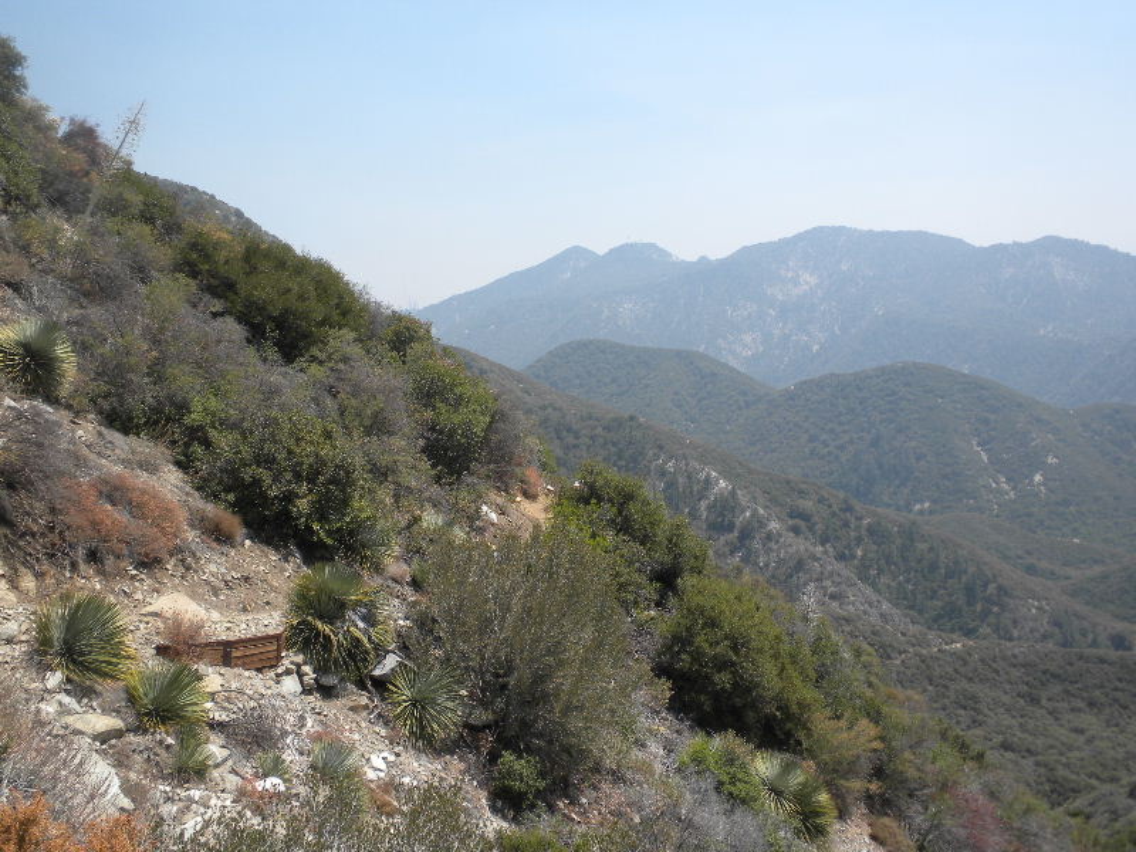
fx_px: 1214
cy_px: 426
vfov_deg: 38.7
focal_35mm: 37
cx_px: 568
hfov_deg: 50.1
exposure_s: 1/83.2
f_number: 10
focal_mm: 6.6
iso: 64
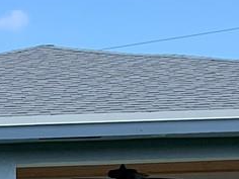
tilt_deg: -5.3
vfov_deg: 7.8
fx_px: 1215
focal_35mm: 176
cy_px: 447
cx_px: -133
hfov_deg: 10.8
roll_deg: +0.6
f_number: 1.8
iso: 25
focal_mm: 4.25
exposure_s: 1/945
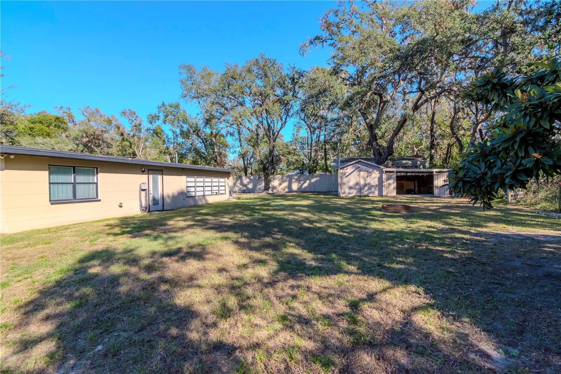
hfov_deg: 95.0
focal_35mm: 16
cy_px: 187
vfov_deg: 72.0
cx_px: 280
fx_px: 257
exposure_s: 1/800
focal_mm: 11
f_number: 10
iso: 1000
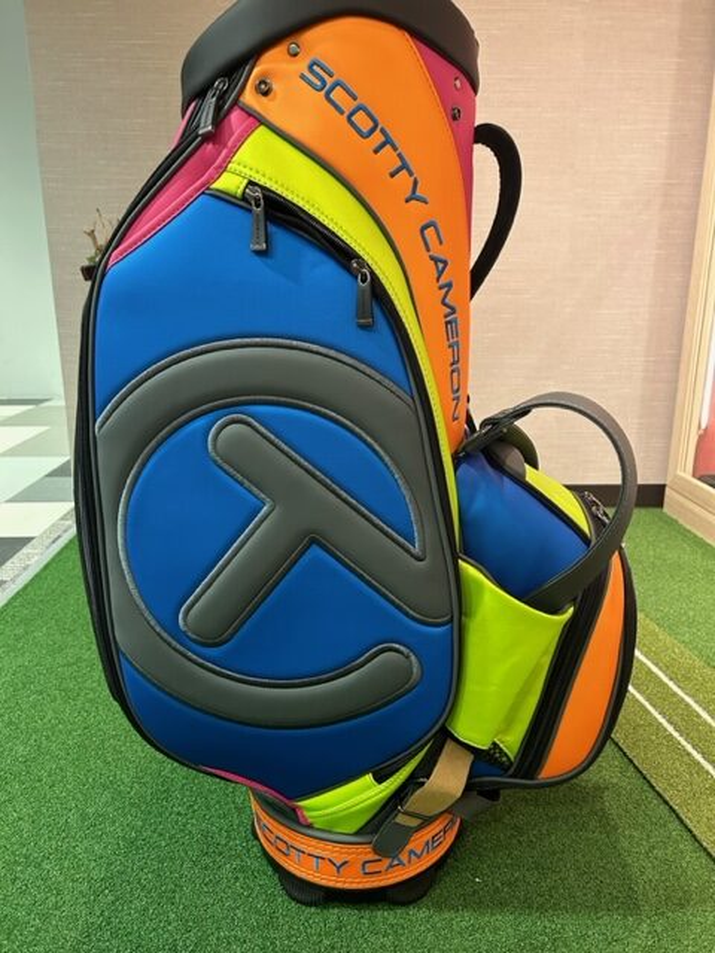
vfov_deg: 67.3
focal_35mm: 26
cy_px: 476
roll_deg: -0.4
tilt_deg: -15.0
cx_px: 358
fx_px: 716
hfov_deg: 53.1
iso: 160
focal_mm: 5.7
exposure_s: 1/60
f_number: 1.5
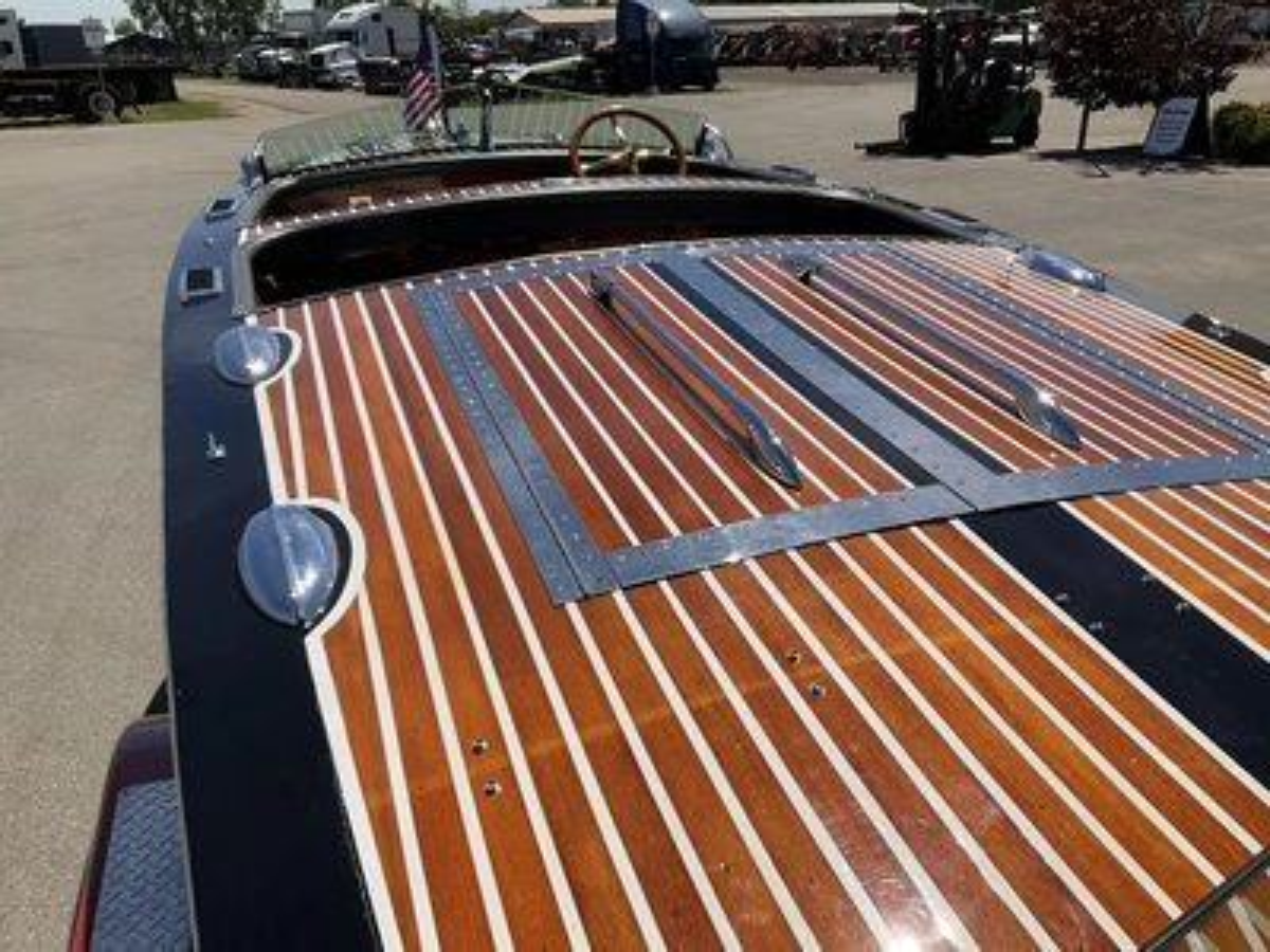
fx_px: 1064
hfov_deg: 61.7
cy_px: 476
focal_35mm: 29
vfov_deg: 48.2
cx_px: 635
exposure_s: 1/4065
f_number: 1.8
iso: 25
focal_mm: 3
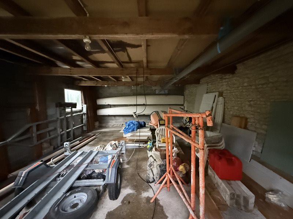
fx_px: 119
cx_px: 146
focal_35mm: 14
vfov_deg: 85.7
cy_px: 110
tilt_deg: -4.9
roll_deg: +0.0
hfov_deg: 102.1
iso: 1600
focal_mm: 2.22
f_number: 2.2
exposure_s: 1/40
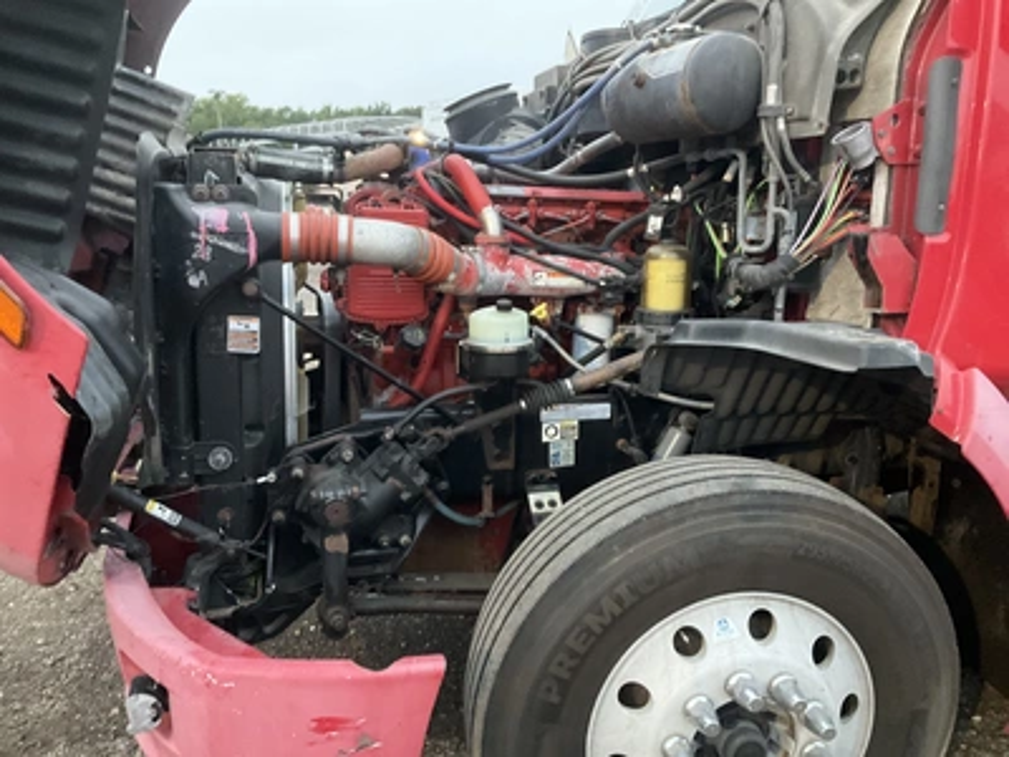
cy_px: 378
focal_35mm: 29
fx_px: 845
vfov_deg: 48.2
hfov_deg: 61.7
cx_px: 504
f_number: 1.8
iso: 500
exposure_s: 1/30
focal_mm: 3
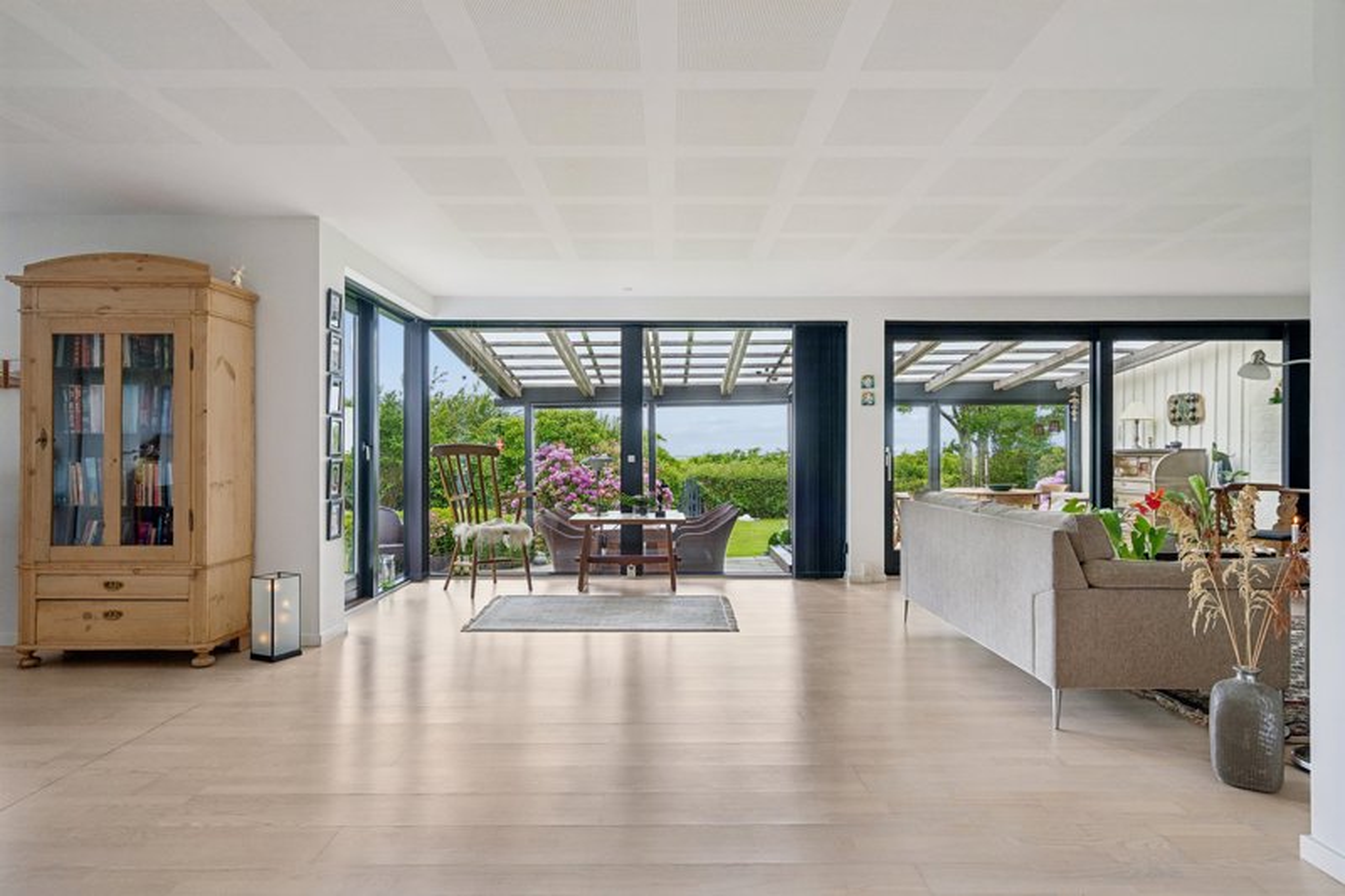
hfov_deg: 84.0
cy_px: 448
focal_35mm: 20
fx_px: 747
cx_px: 672
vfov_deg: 61.9
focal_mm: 20
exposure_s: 1/80
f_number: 8
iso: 640
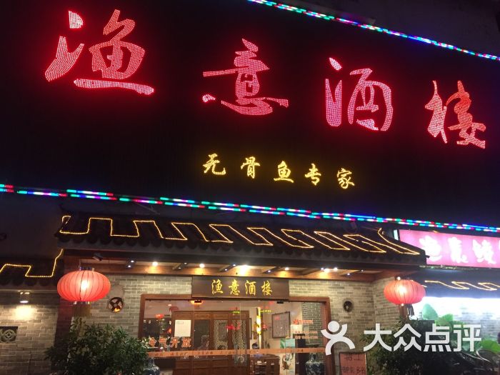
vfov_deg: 48.2
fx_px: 419
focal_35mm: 29
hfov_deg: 61.7
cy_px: 188
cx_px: 250
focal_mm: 4.15
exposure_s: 1/25
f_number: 2.2
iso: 250
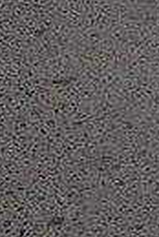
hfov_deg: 8.9
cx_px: 266
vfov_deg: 12.5
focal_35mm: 149
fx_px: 984
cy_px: -195
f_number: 11
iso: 100
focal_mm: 26
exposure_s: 1/200
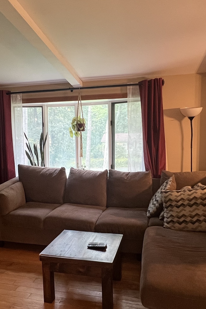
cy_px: 163
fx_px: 240
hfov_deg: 46.2
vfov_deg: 65.4
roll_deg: +0.8
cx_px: 86
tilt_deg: -6.0
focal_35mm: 28
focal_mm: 1.57
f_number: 1.8
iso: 320
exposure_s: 1/60
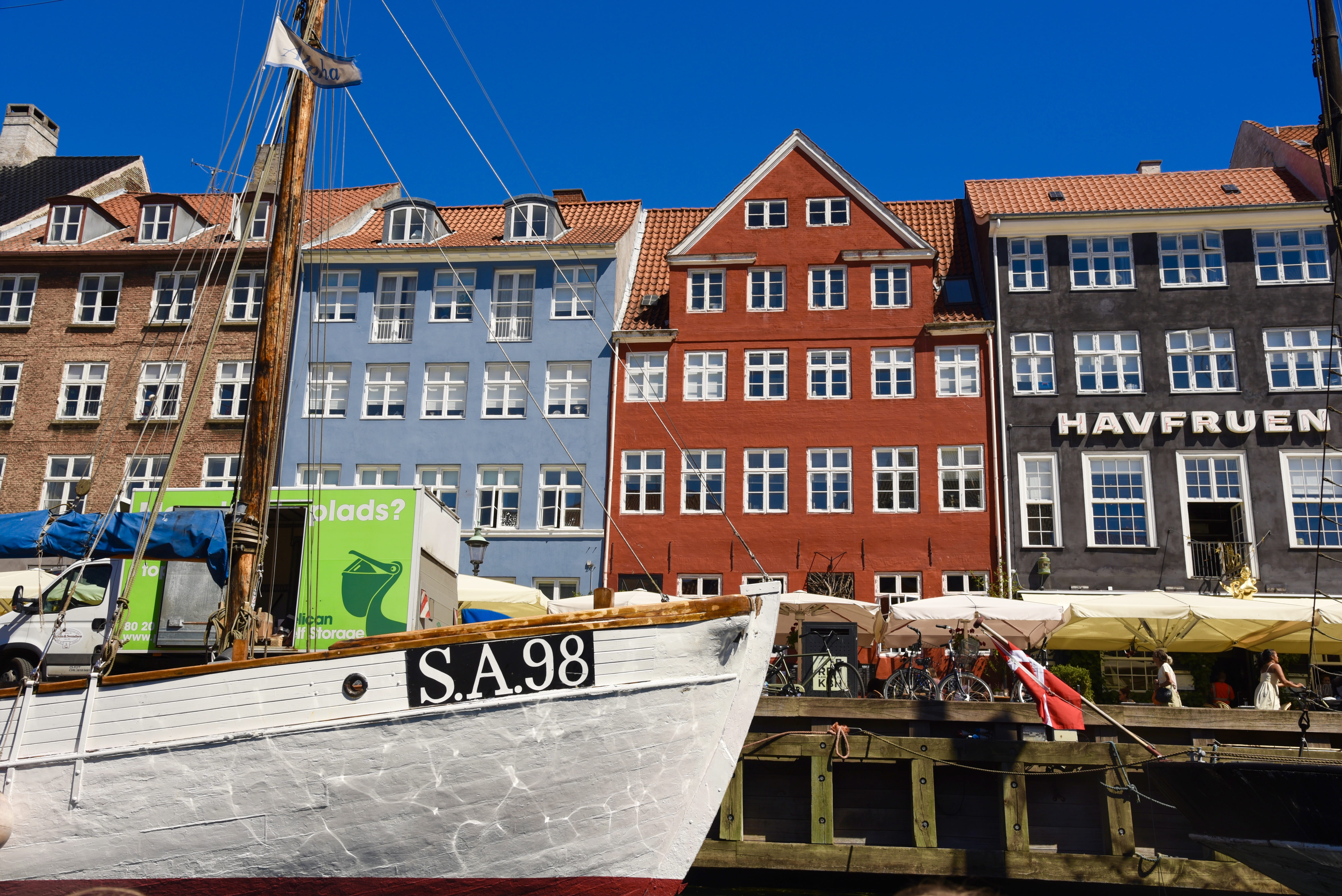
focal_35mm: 32
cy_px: 448
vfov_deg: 41.1
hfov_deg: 58.7
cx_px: 671
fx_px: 1193
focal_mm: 32
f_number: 10
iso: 100
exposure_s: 1/250
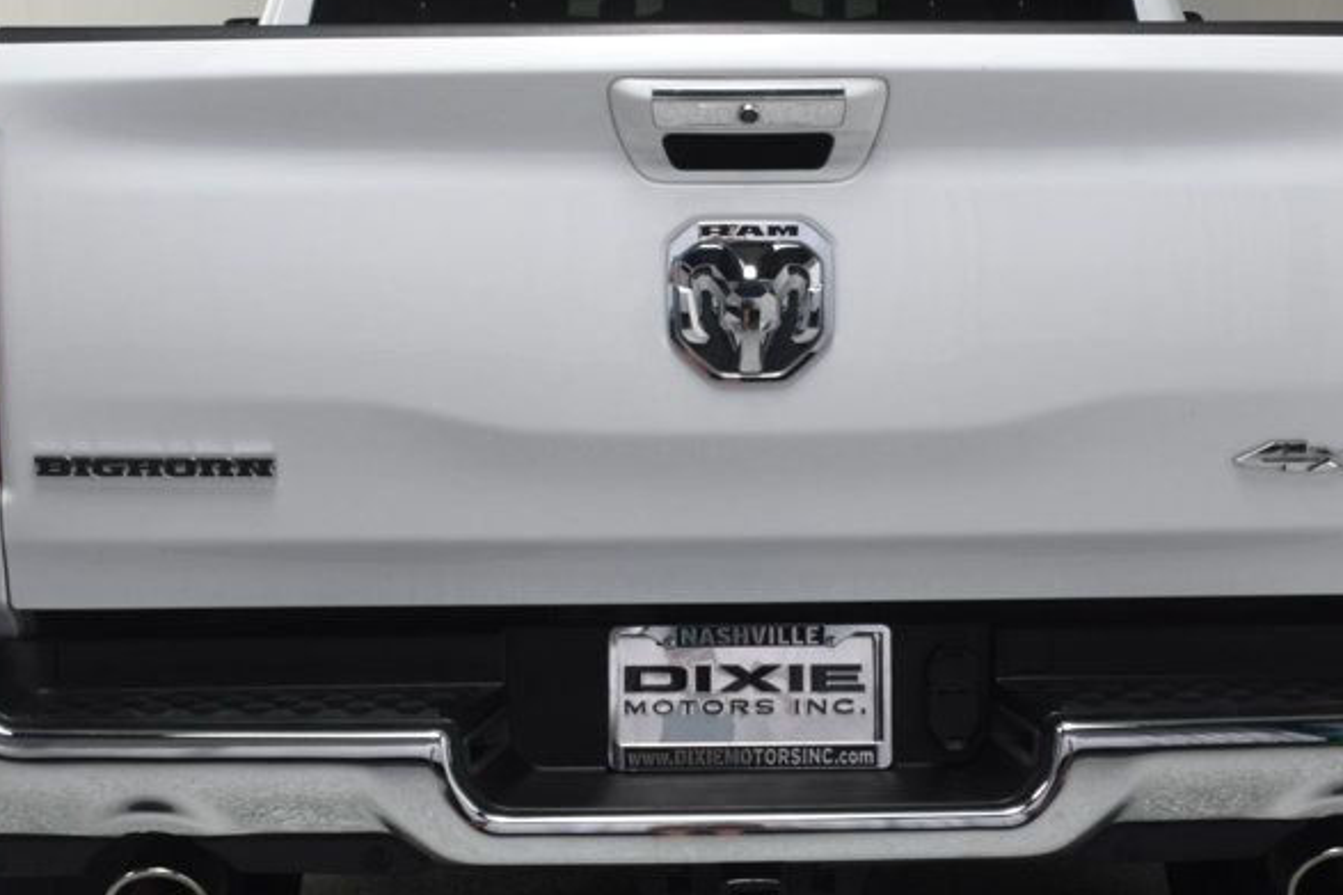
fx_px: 2536
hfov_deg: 29.6
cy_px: 378
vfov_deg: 20.0
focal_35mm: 68
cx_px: 780
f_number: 11
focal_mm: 26
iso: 100
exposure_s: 1/160
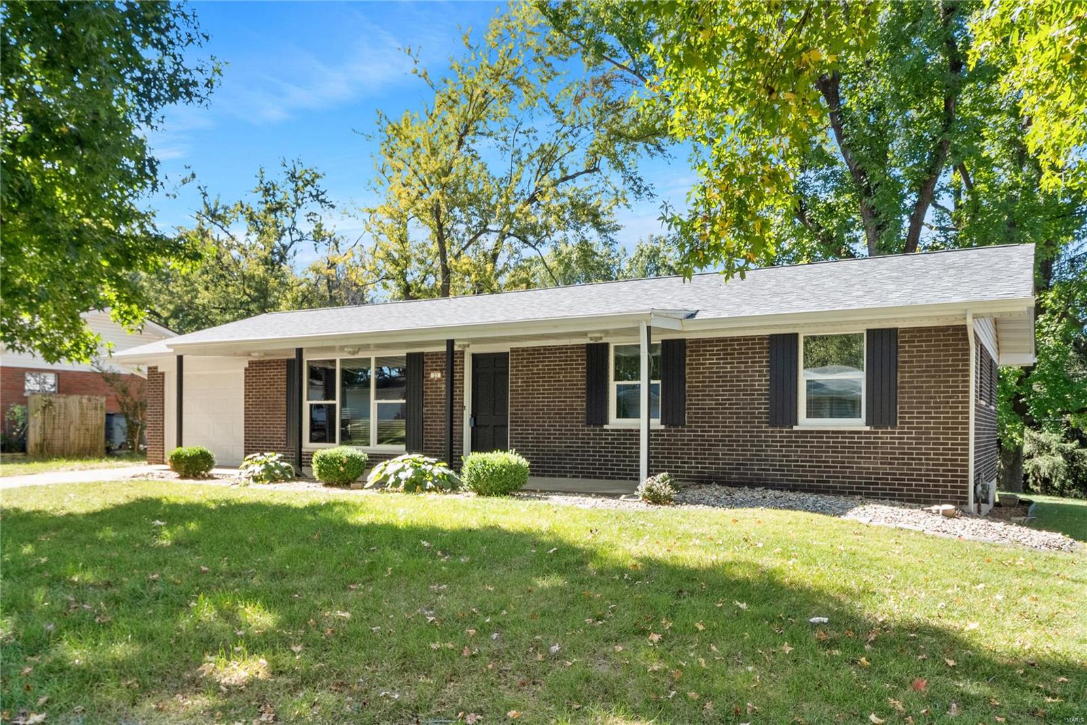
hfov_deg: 69.4
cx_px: 544
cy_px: 362
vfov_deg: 49.5
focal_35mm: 26
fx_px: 785
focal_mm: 13
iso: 400
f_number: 8
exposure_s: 1/80
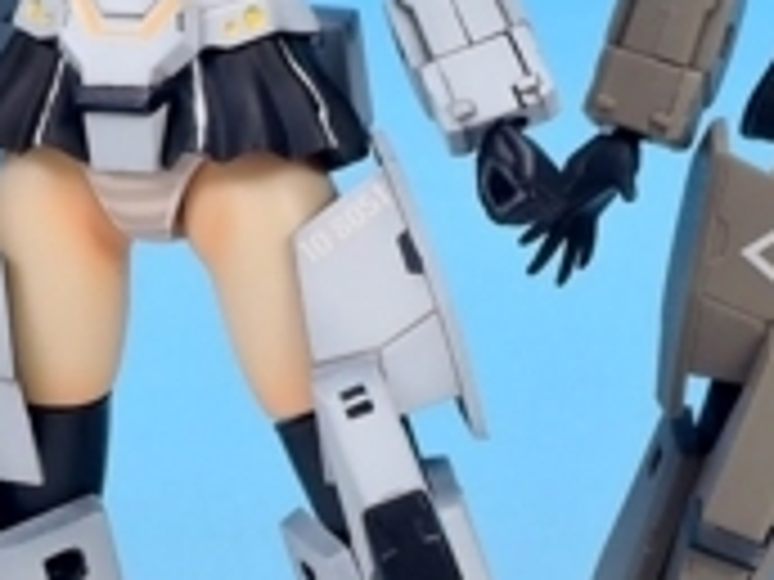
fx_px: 5232
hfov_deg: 8.5
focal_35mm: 234
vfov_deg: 6.3
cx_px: 212
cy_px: 202
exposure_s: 1/1.3
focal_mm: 14.3
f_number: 7.1
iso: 80
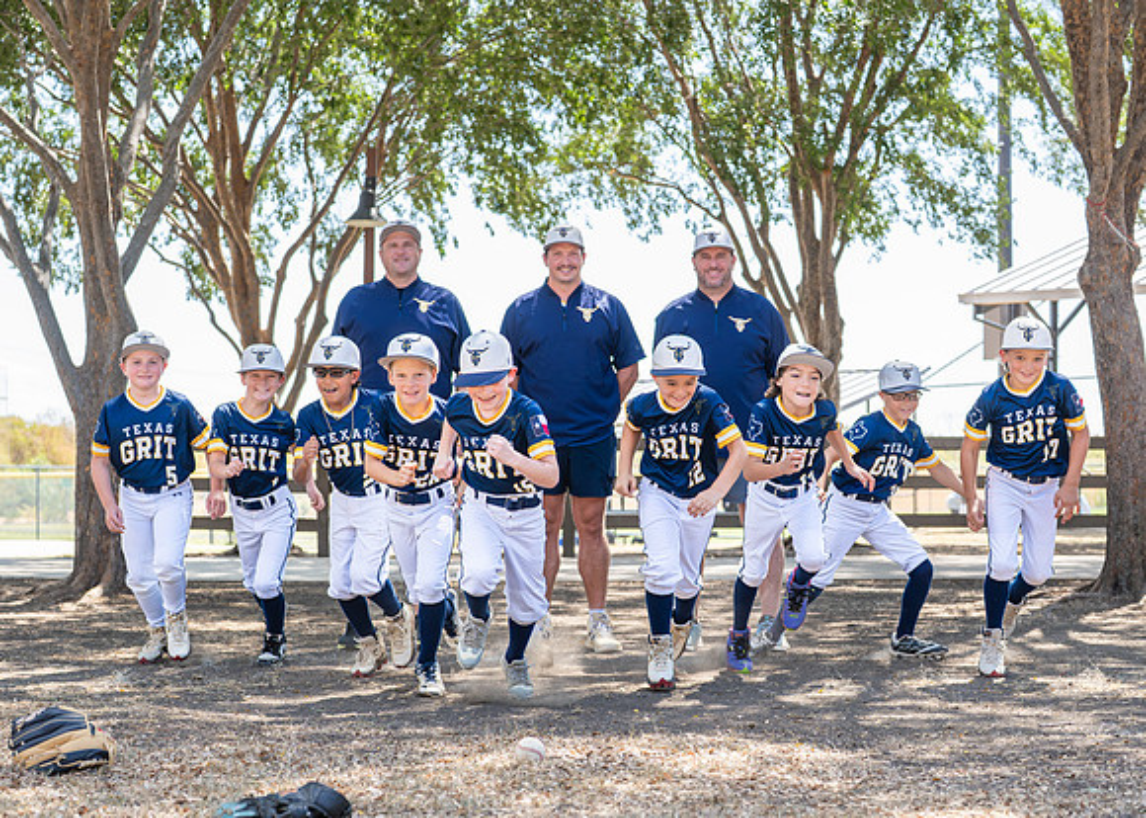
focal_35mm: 68
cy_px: 443
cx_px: 541
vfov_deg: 20.8
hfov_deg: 28.8
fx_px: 2229
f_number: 3.5
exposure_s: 1/1000
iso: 400
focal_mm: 50
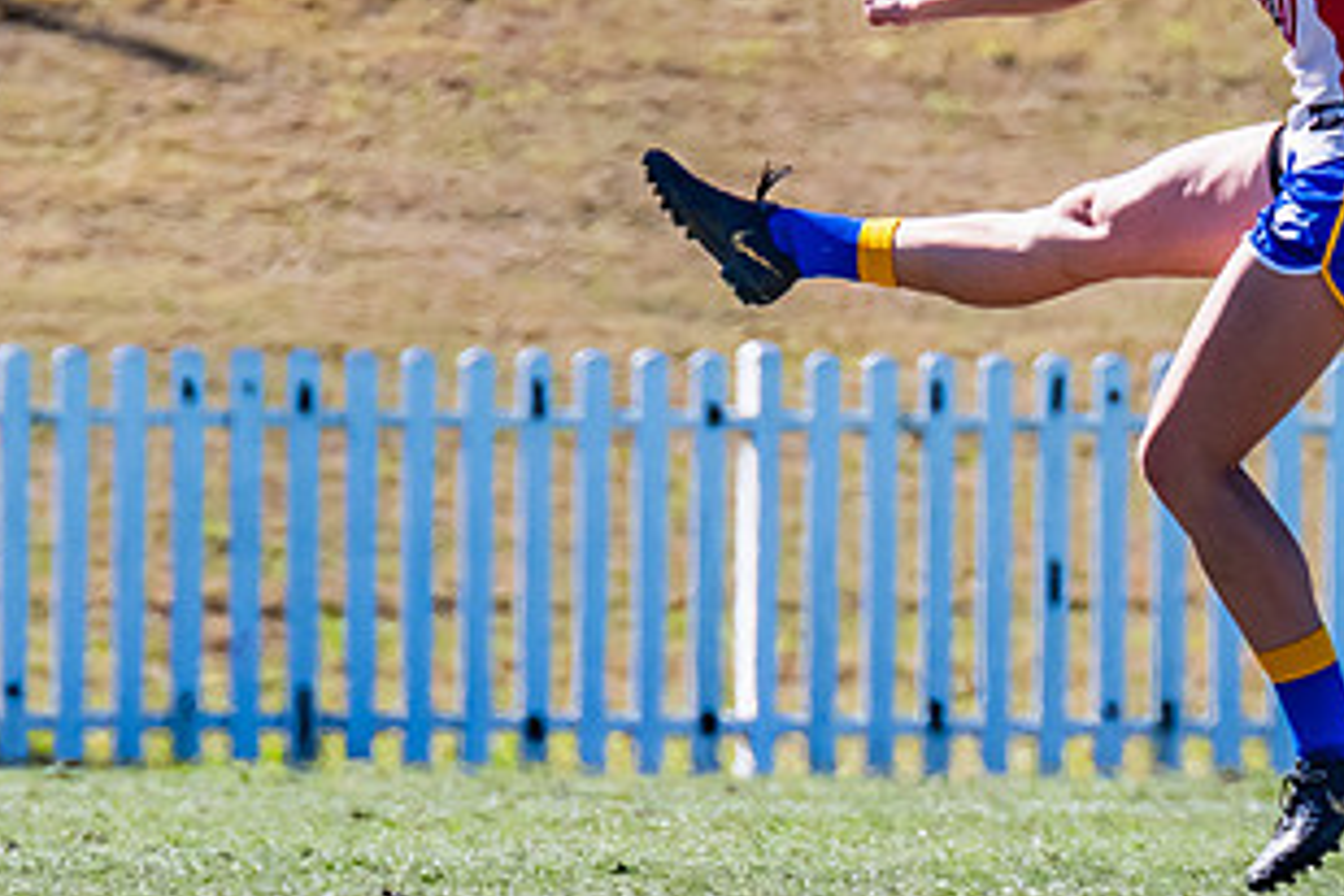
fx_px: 61446
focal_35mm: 1646
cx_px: 1419
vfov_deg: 0.8
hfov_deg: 1.3
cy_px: 73
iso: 800
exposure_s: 1/1600
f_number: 7.1
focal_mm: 420
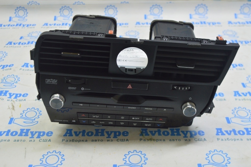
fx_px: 324
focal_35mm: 46
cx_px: 126
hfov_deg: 42.4
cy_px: 84
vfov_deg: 28.9
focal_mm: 31
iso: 400
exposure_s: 1/20
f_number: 5.6
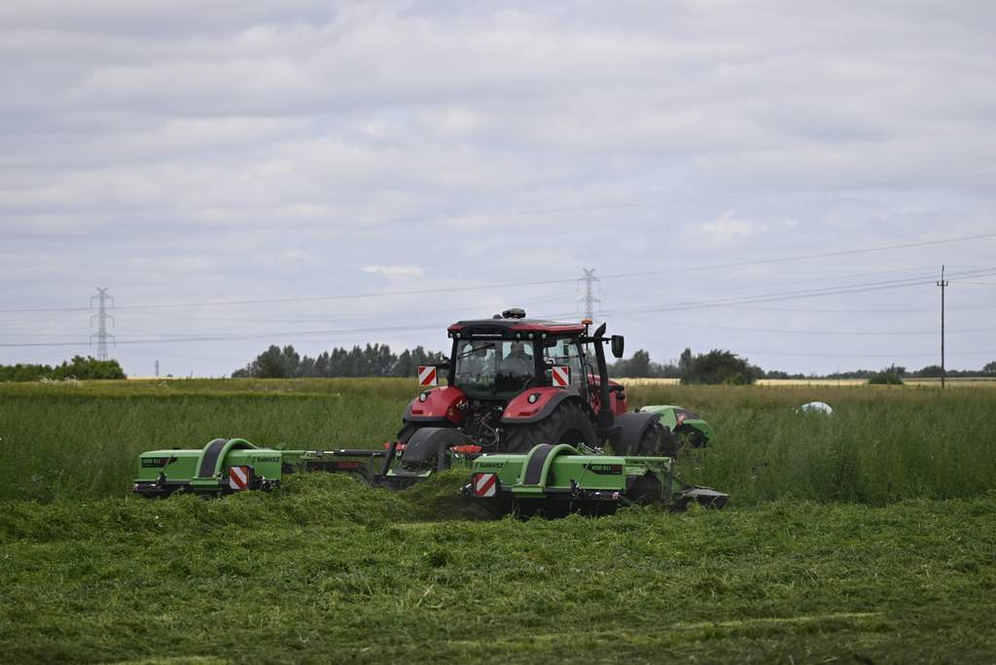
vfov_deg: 6.9
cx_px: 498
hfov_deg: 10.3
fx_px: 5536
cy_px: 332
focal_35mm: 200
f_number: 6.3
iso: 250
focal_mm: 200
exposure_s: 1/1250
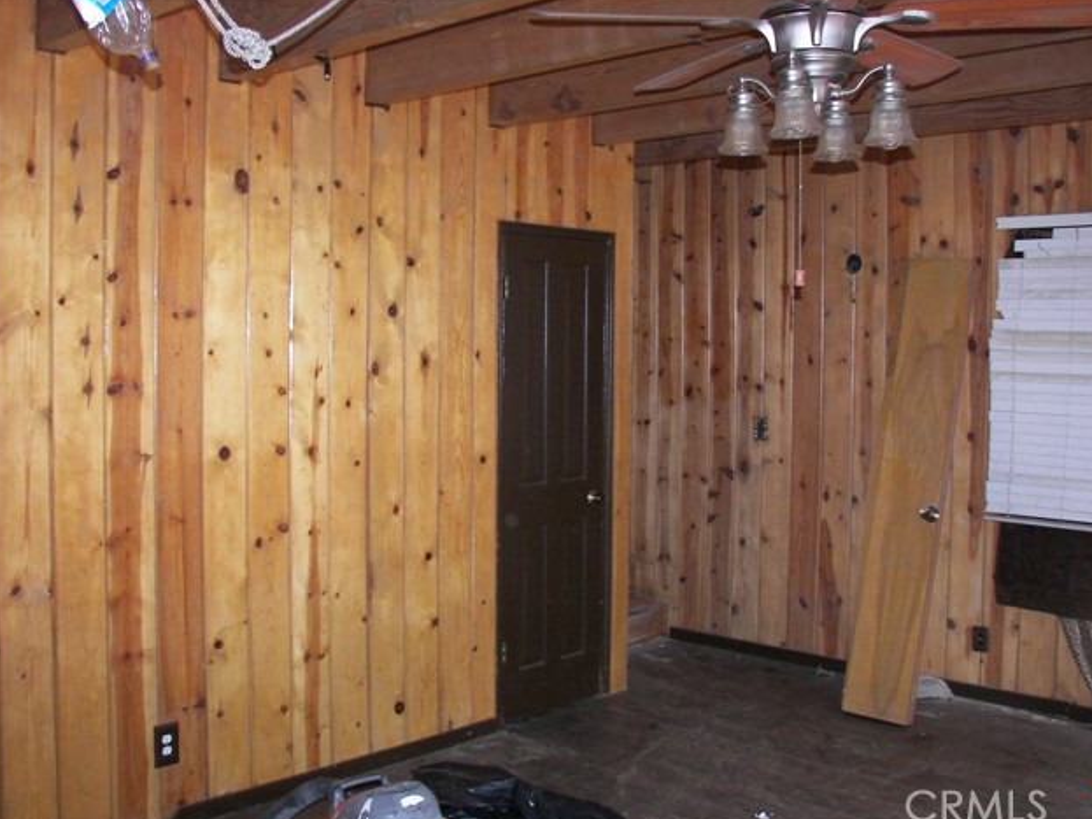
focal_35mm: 37
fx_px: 1167
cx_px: 547
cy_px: 410
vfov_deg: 38.7
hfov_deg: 50.1
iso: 125
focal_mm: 6
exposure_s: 1/30
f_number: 2.8
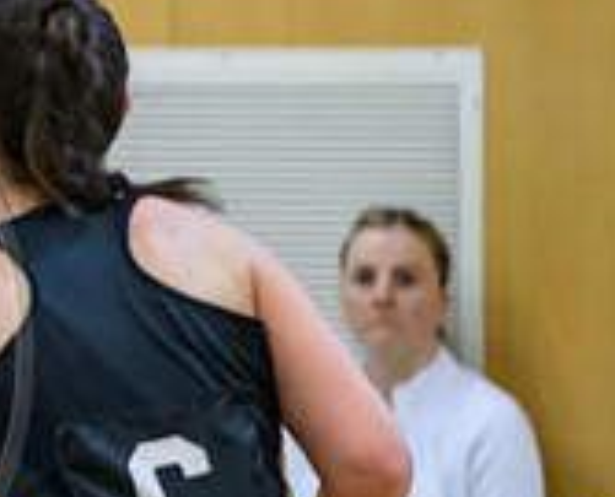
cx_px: -635
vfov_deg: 1.8
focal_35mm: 880
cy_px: 218
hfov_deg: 2.2
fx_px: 16083
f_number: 3.2
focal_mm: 200
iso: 3200
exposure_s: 1/1000
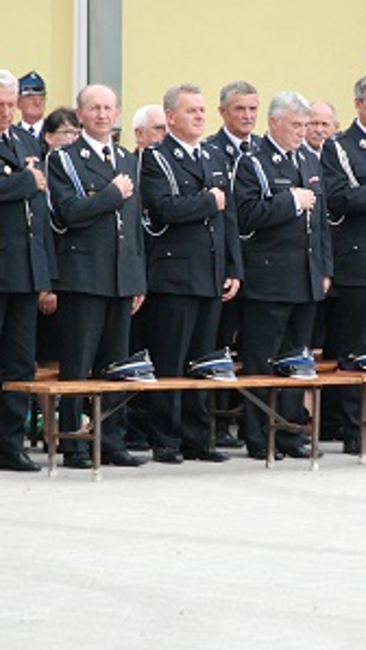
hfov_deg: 3.4
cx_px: 301
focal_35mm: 356
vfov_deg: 6.1
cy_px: 305
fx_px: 6130
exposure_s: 1/500
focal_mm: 135
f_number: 5.6
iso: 800
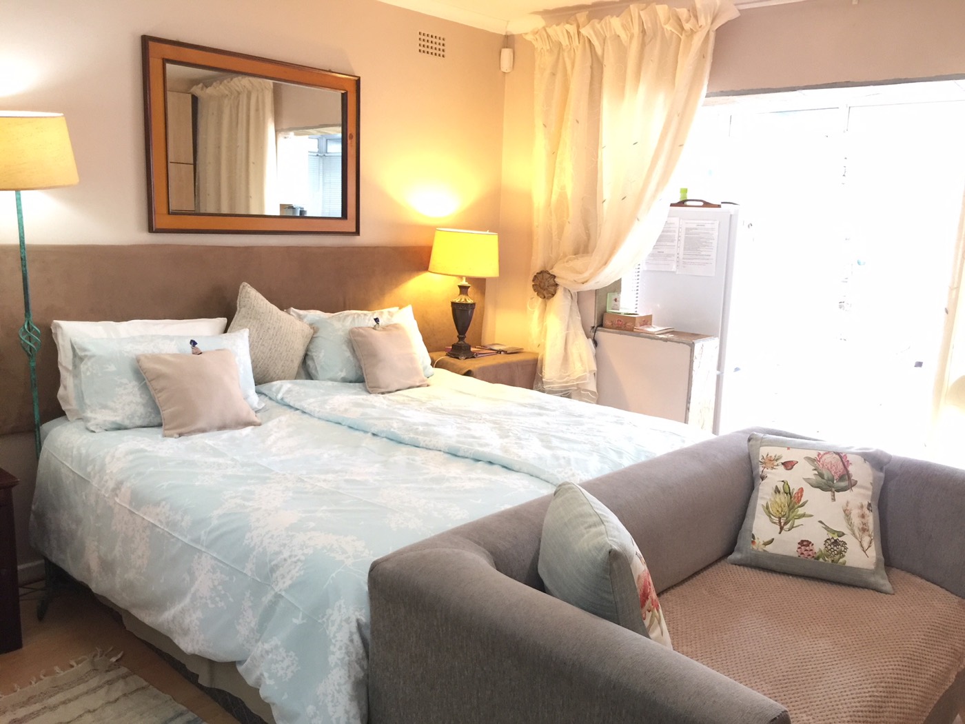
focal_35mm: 29
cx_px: 482
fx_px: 808
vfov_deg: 48.2
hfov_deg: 61.7
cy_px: 362
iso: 100
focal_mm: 4.15
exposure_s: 1/17
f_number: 2.2
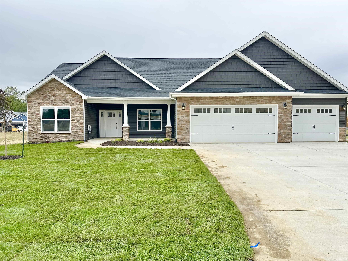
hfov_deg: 71.6
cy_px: 130
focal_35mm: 24
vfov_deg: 56.8
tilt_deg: -1.6
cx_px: 174
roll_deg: +0.1
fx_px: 241
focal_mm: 6.86
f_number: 1.78
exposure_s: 1/1692
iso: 80
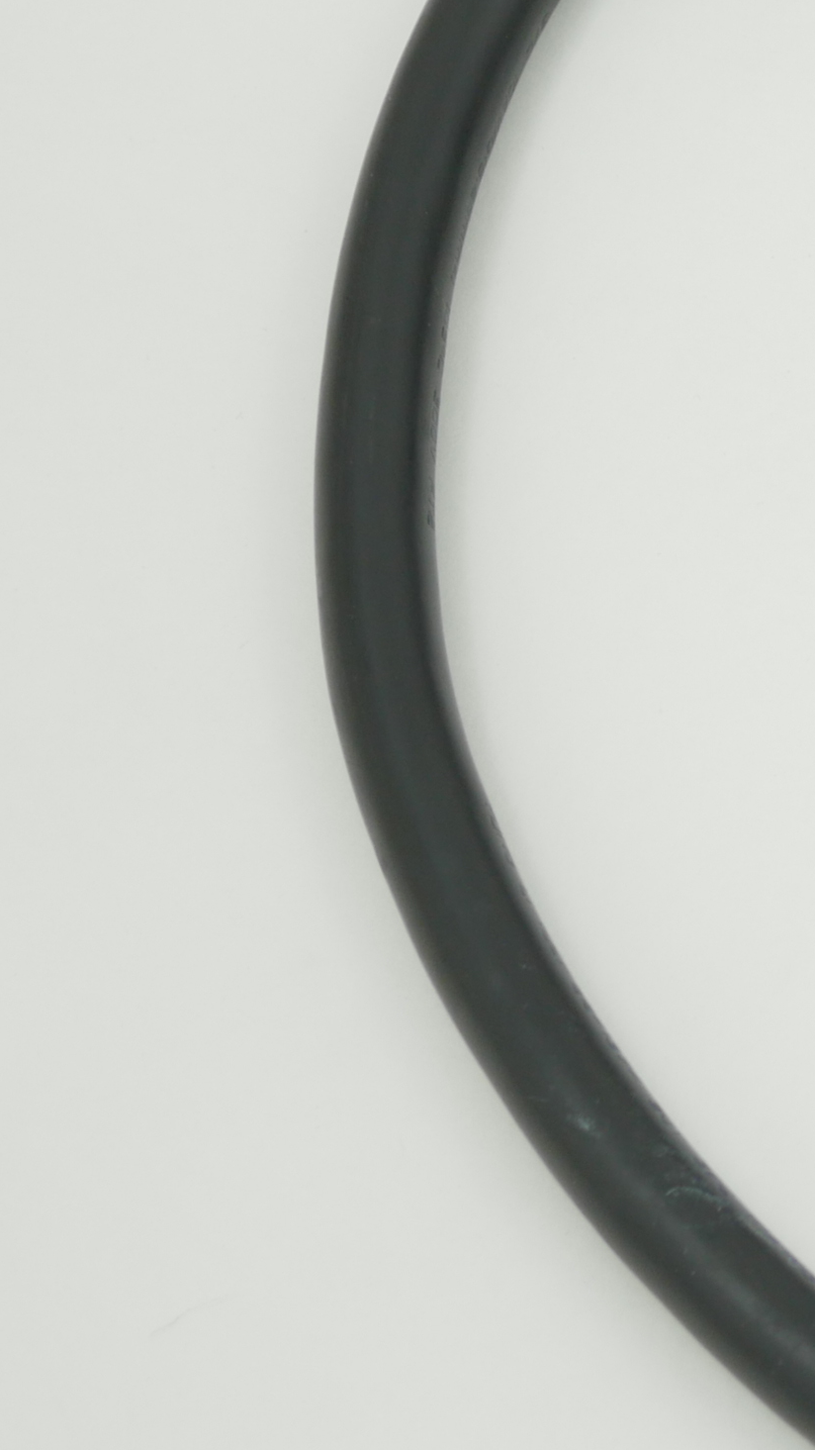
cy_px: 285
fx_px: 7876
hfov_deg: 5.7
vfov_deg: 10.5
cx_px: 1872
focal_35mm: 205
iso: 200
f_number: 3.5
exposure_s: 1/125
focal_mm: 30
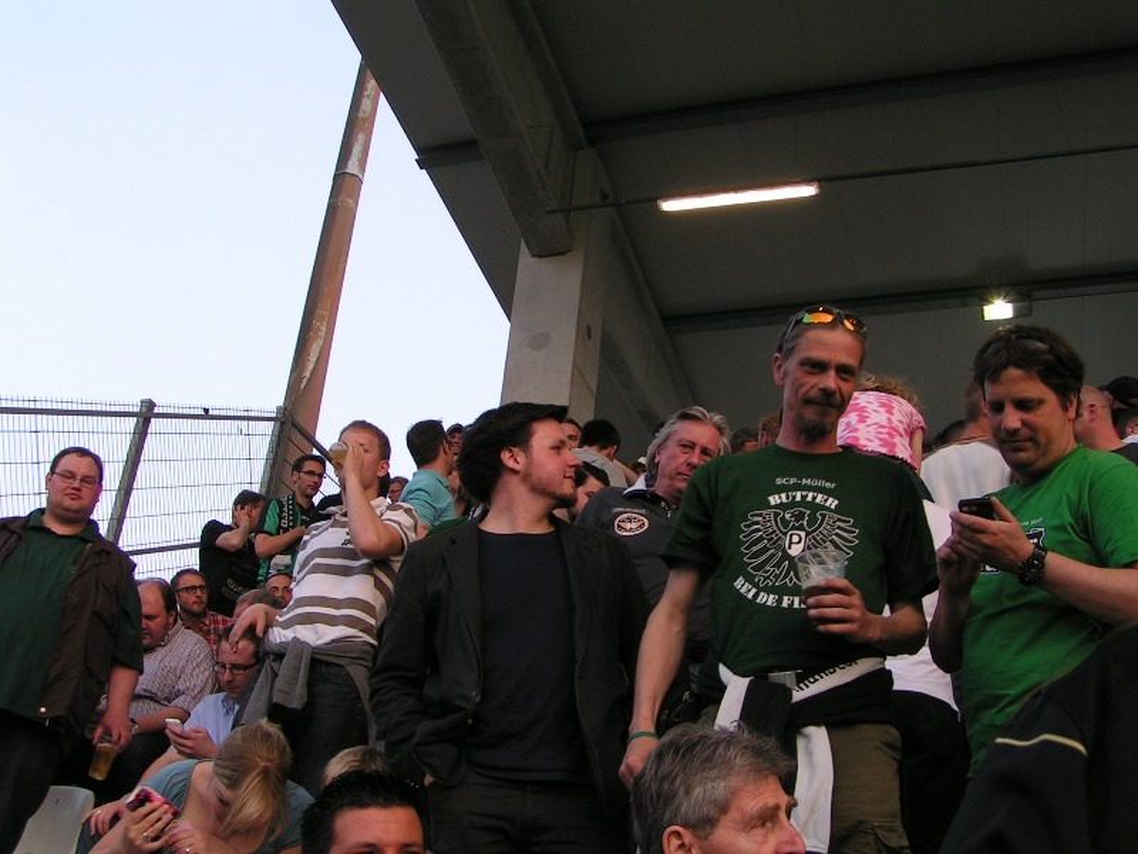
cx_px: 569
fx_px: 1249
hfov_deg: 49.0
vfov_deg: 37.7
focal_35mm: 38
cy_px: 427
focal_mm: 5.8
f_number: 5
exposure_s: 1/60
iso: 50
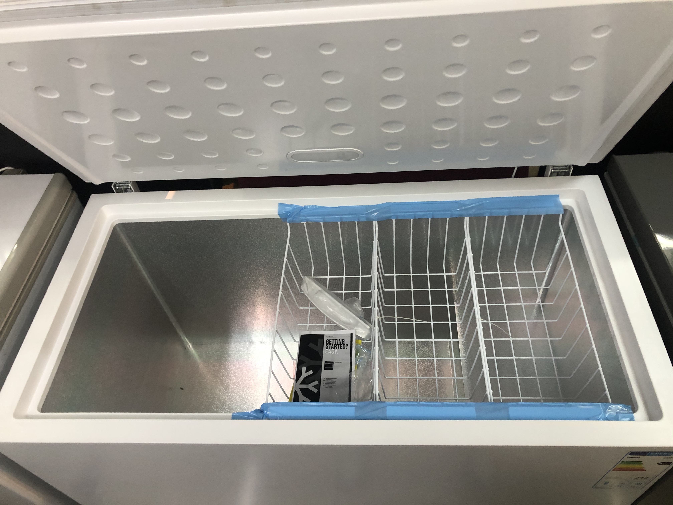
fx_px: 544
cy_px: 252
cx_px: 336
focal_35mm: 28
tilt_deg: -50.1
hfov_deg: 63.4
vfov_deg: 49.7
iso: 50
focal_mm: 3.99
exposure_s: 1/17
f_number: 1.8
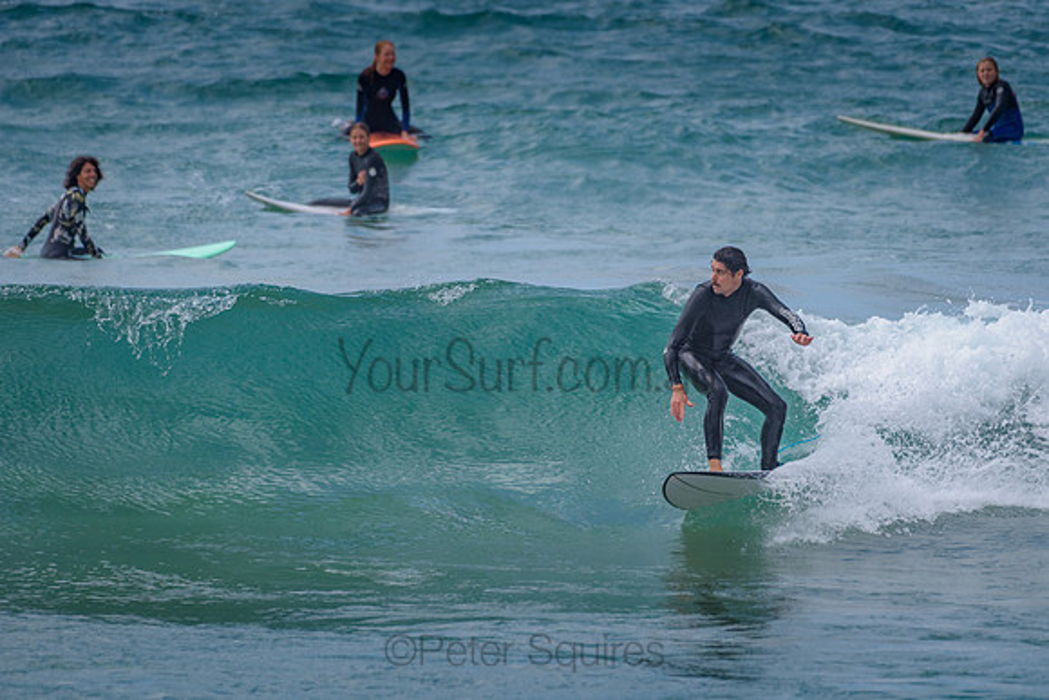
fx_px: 17864
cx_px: 615
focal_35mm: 613
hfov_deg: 3.4
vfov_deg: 2.2
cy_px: 321
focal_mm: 500
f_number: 5.6
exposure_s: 1/1600
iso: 140
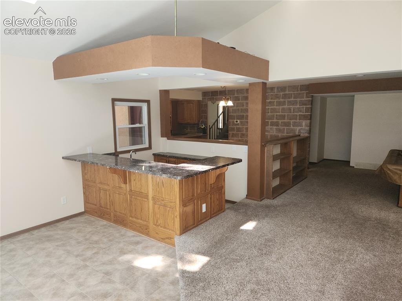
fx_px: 267
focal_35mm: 23
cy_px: 150
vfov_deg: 58.8
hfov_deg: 74.0
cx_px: 201
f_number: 1.8
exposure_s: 1/60
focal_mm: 5.4
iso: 64
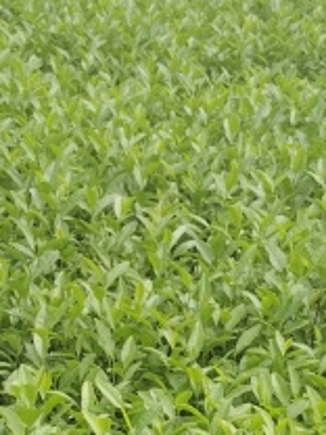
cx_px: 209
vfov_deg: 15.6
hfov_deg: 12.0
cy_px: 465
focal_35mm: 123
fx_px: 1544
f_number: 1.75
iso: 100
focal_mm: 5.25
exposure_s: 1/351
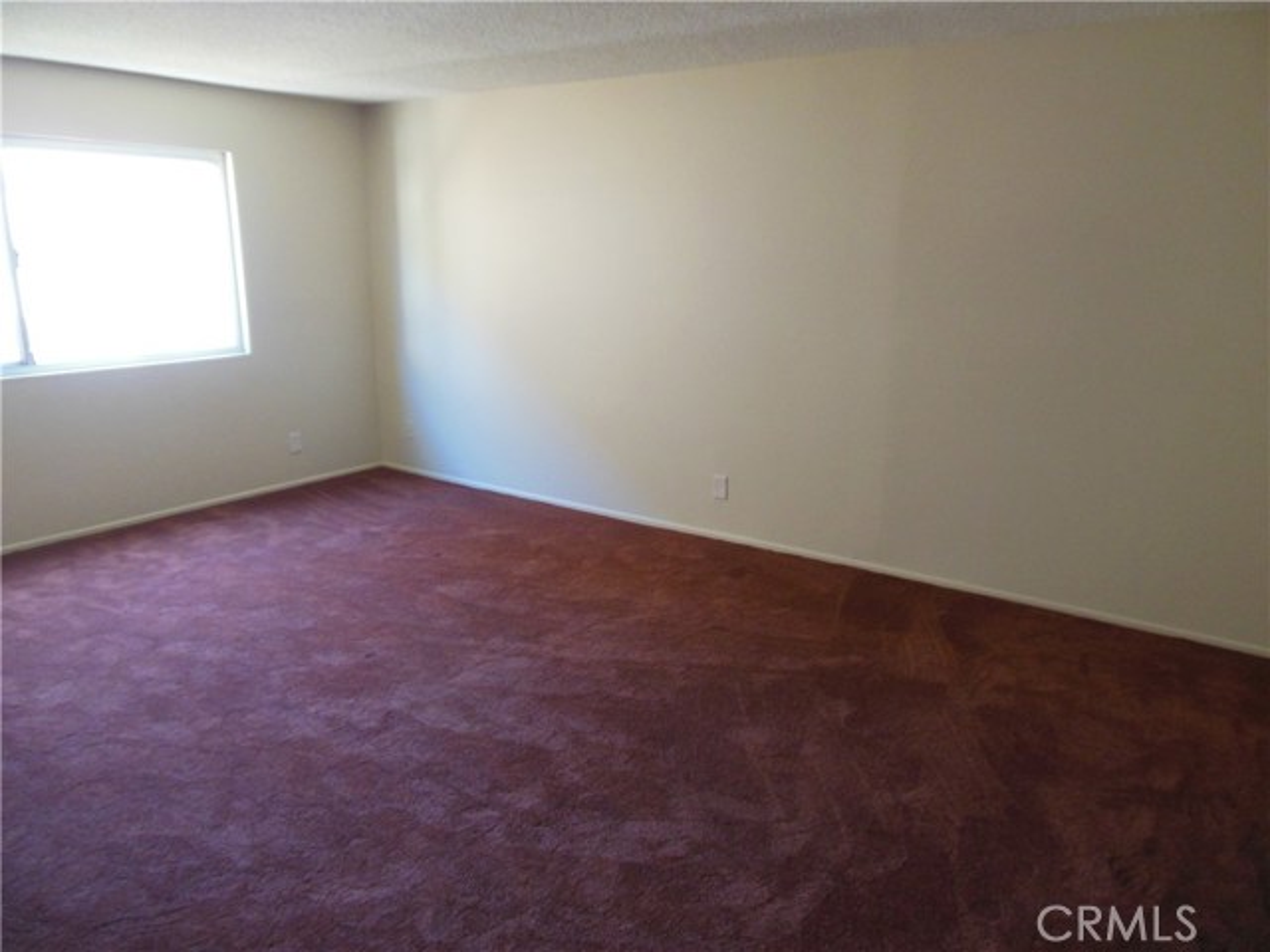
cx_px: 635
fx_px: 917
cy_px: 476
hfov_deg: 69.4
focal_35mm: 25
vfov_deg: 54.9
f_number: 3.2
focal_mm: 4.5
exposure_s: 1/30
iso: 400
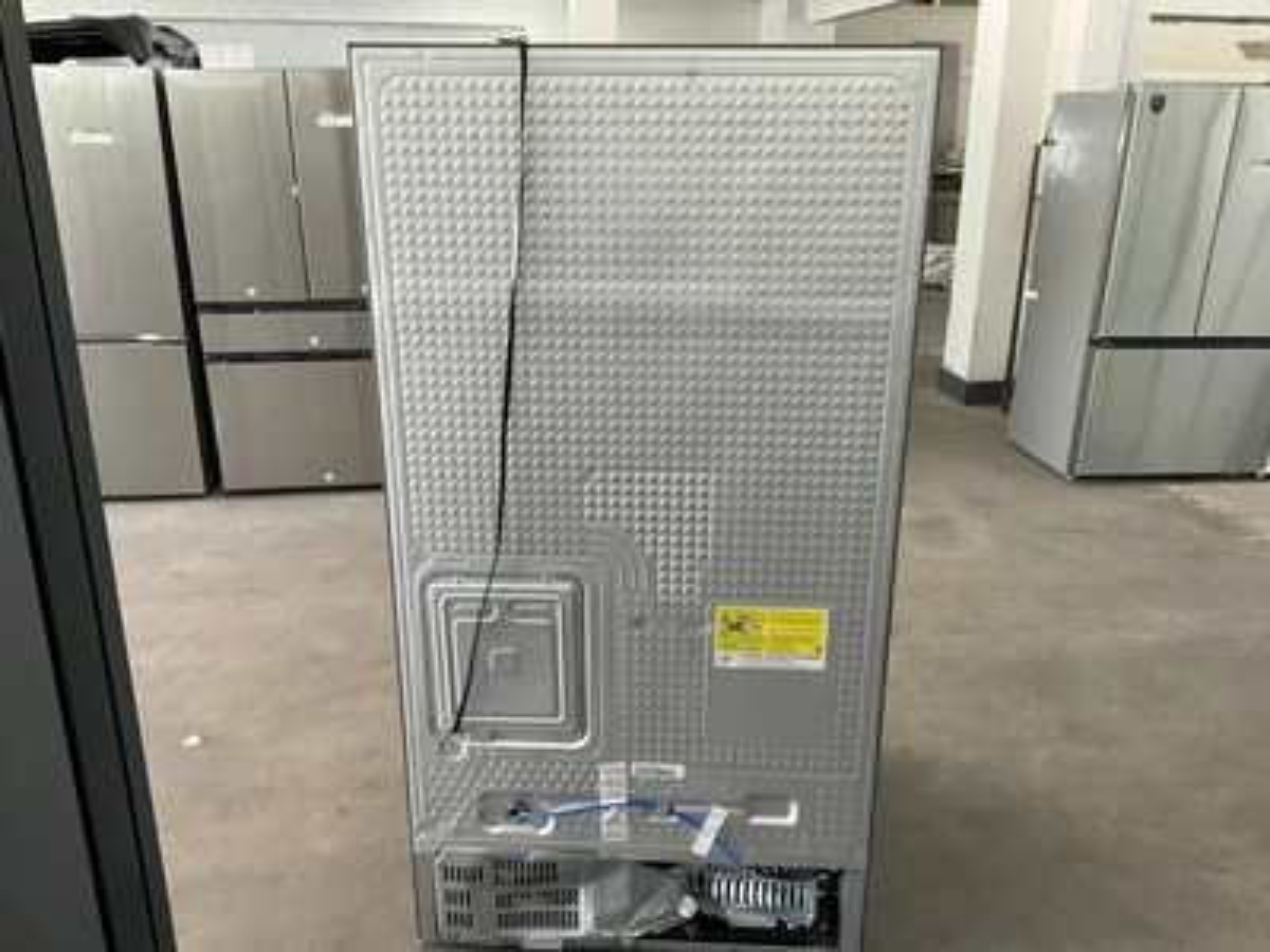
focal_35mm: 29
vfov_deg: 48.2
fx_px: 1064
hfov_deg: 61.7
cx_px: 635
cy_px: 476
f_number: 1.8
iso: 125
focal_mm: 3
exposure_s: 1/60
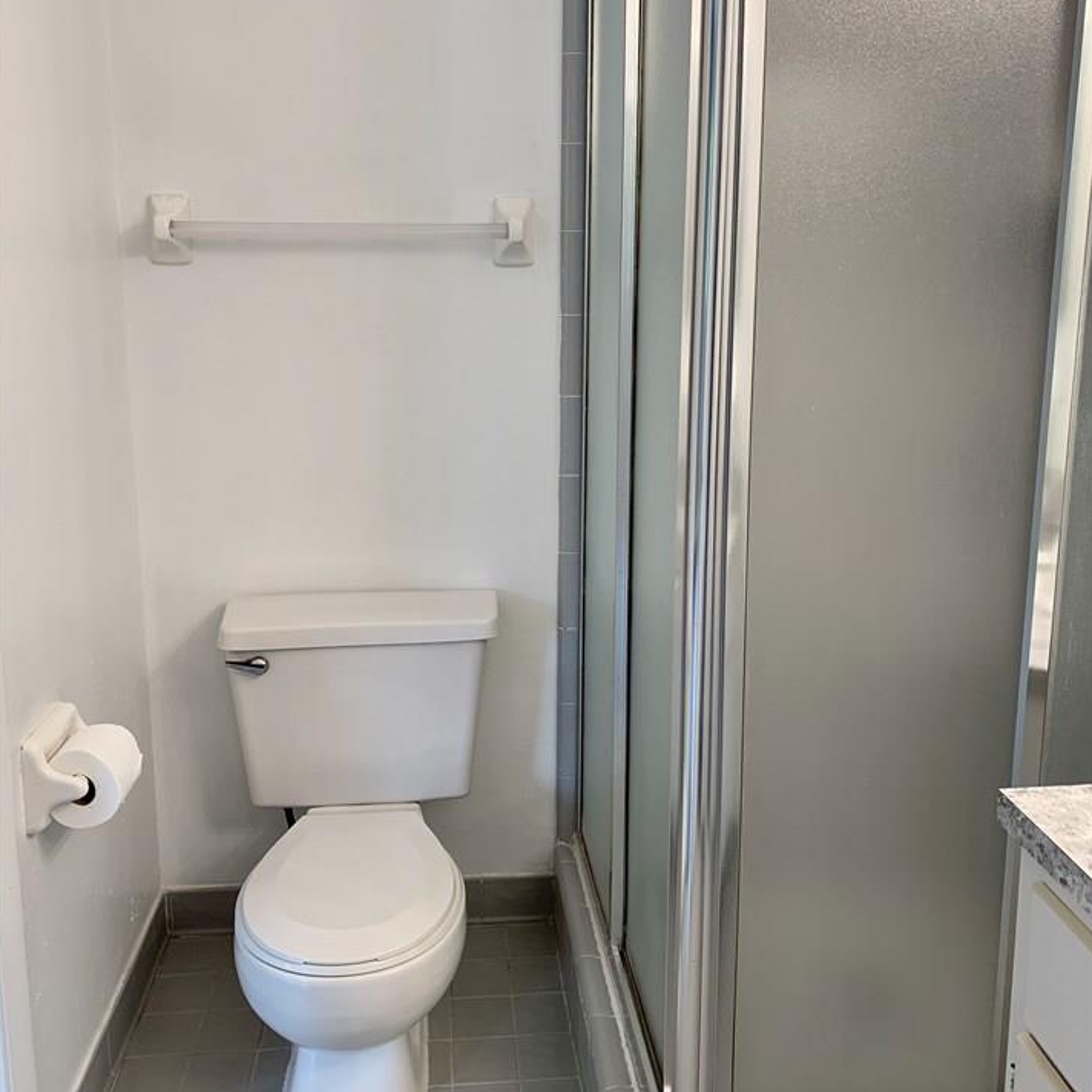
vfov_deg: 52.3
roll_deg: -0.5
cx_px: 544
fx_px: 1106
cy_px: 468
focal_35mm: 31
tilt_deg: -9.9
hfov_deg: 52.5
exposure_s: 1/60
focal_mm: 4.25
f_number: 1.8
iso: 80
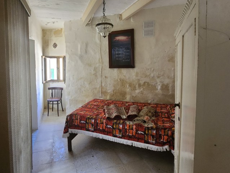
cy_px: 69
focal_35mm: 19
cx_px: 99
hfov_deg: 84.1
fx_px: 126
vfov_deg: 68.1
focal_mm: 1.7
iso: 400
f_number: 2.2
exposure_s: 1/33
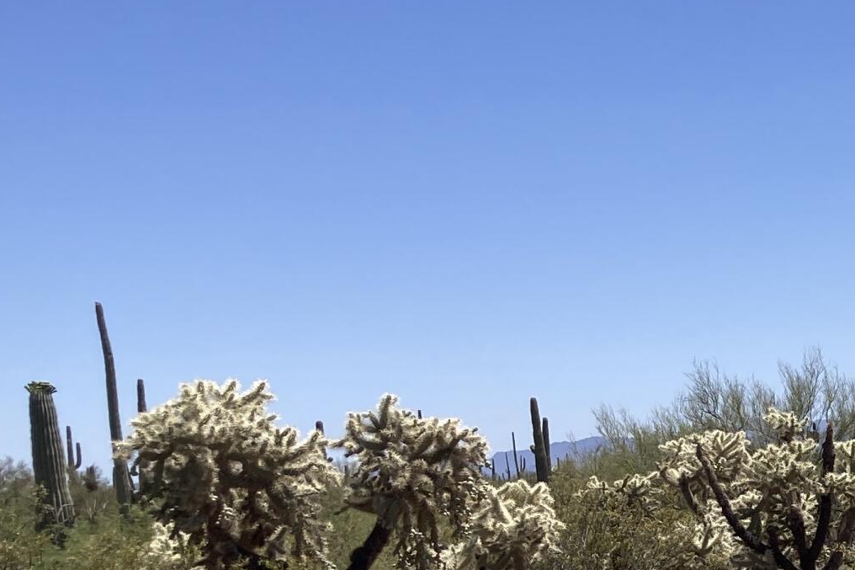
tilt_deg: -4.8
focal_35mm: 86
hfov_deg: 21.3
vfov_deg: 15.5
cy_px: 632
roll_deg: +0.7
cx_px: 1123
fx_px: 2042
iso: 20
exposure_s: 1/2667
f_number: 1.8
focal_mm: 3.99
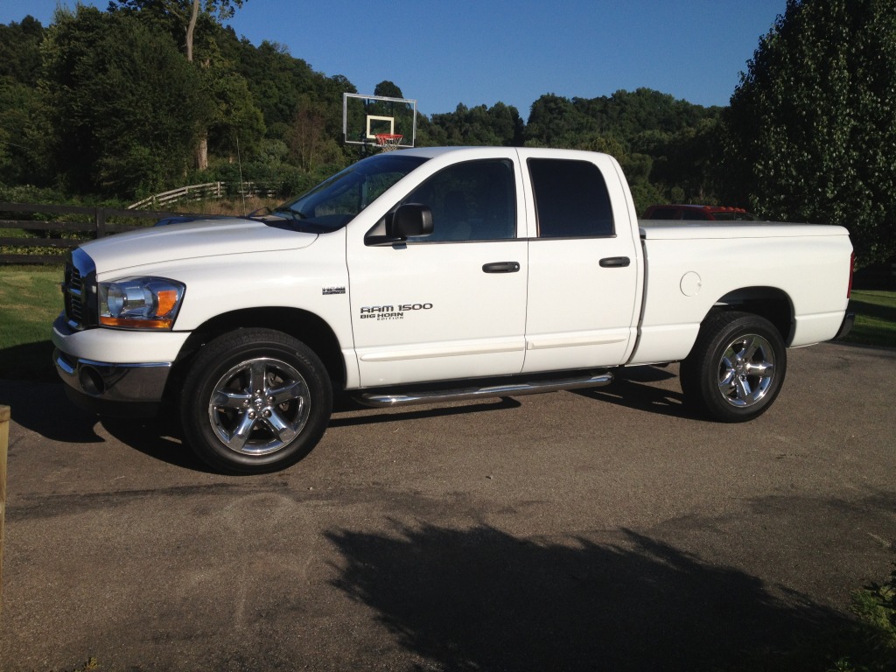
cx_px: 448
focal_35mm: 35
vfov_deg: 40.7
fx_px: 906
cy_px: 336
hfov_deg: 52.6
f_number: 2.4
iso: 64
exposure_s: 1/3247
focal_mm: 4.3
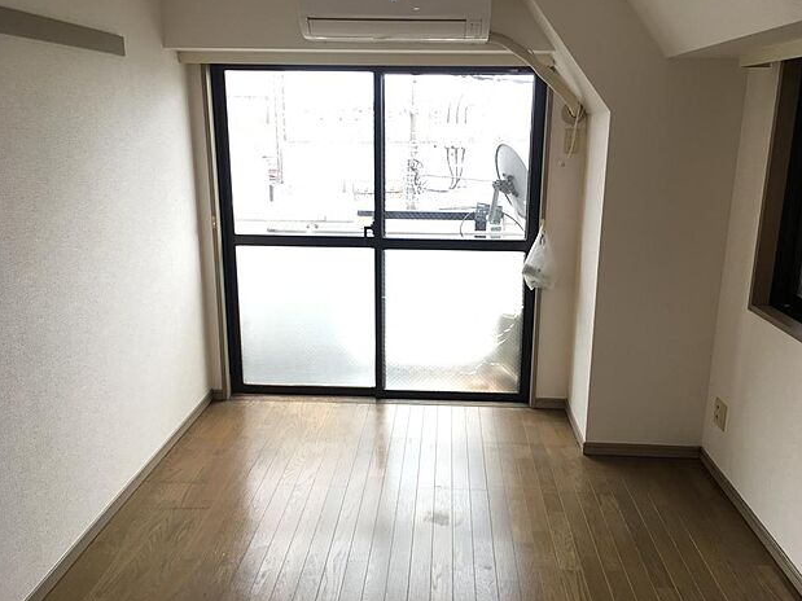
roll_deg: -1.6
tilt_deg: -15.2
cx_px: 409
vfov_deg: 46.8
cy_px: 303
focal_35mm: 30
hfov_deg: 60.0
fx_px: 695
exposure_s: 1/120
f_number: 2.2
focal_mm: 4.15
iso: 40
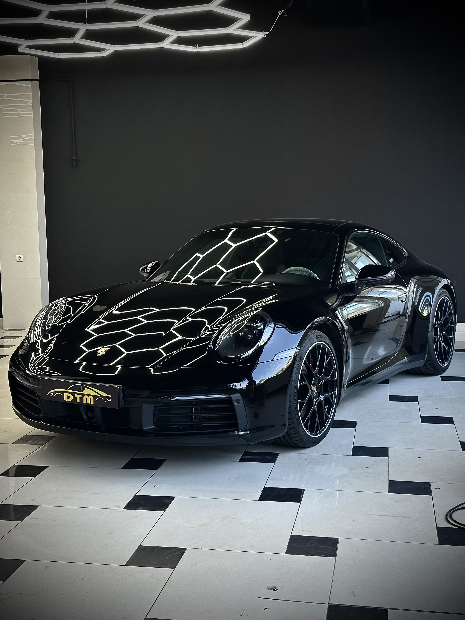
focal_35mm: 48
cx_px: 232
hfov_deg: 30.3
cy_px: 310
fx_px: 860
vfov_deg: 39.7
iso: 80
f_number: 1.78
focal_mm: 6.86
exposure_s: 1/149
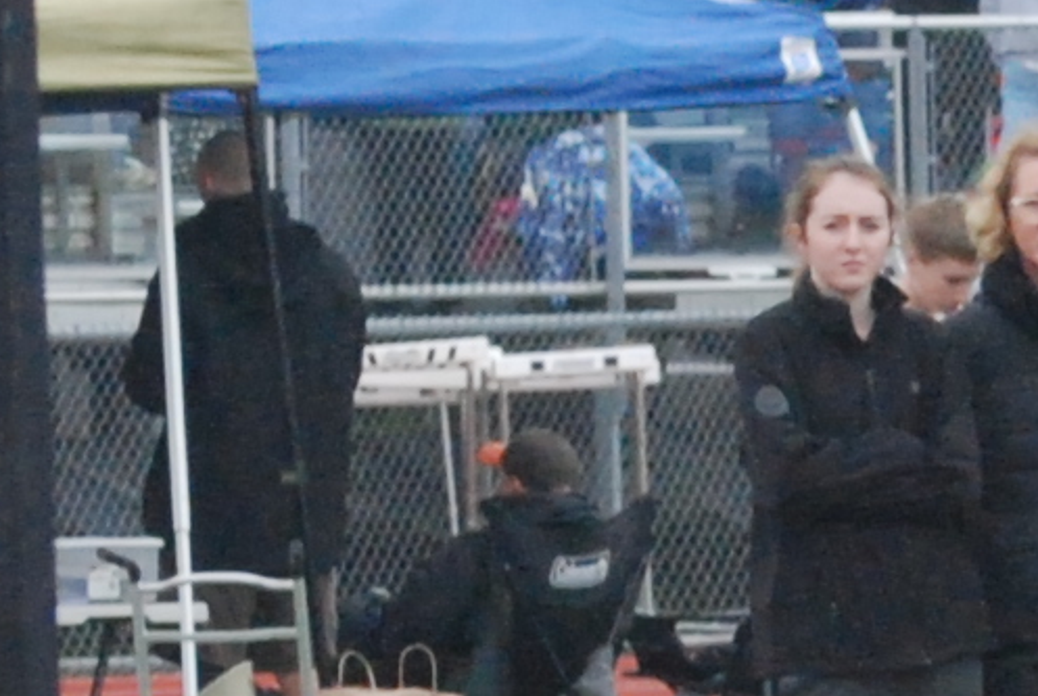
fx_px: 22956
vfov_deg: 1.7
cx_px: 3076
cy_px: 987
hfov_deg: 2.6
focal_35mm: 795
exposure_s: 1/800
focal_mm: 68
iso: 1000
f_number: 7.1
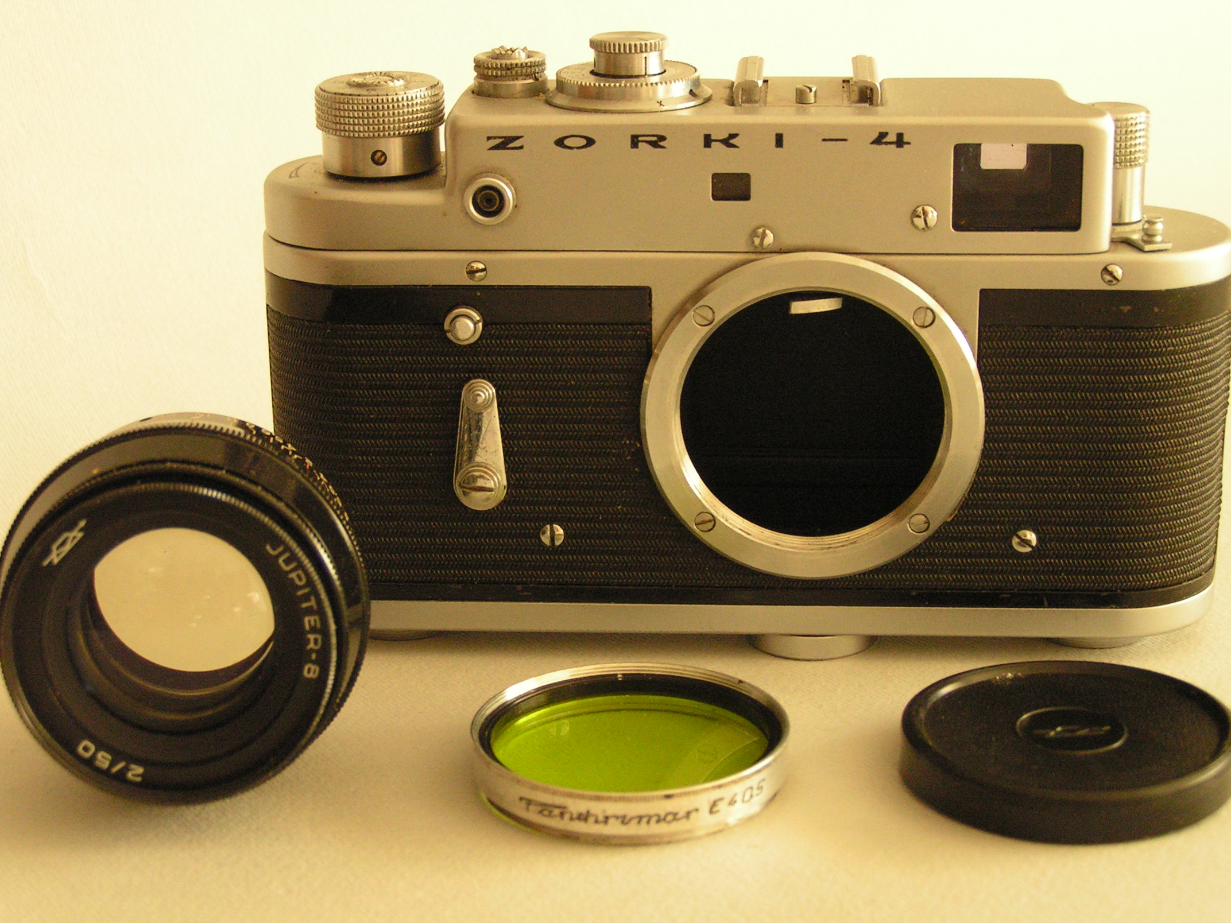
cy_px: 437
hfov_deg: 27.4
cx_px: 650
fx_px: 2525
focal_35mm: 71
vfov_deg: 20.7
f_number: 3.2
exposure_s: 1/25
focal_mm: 11.1
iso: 200
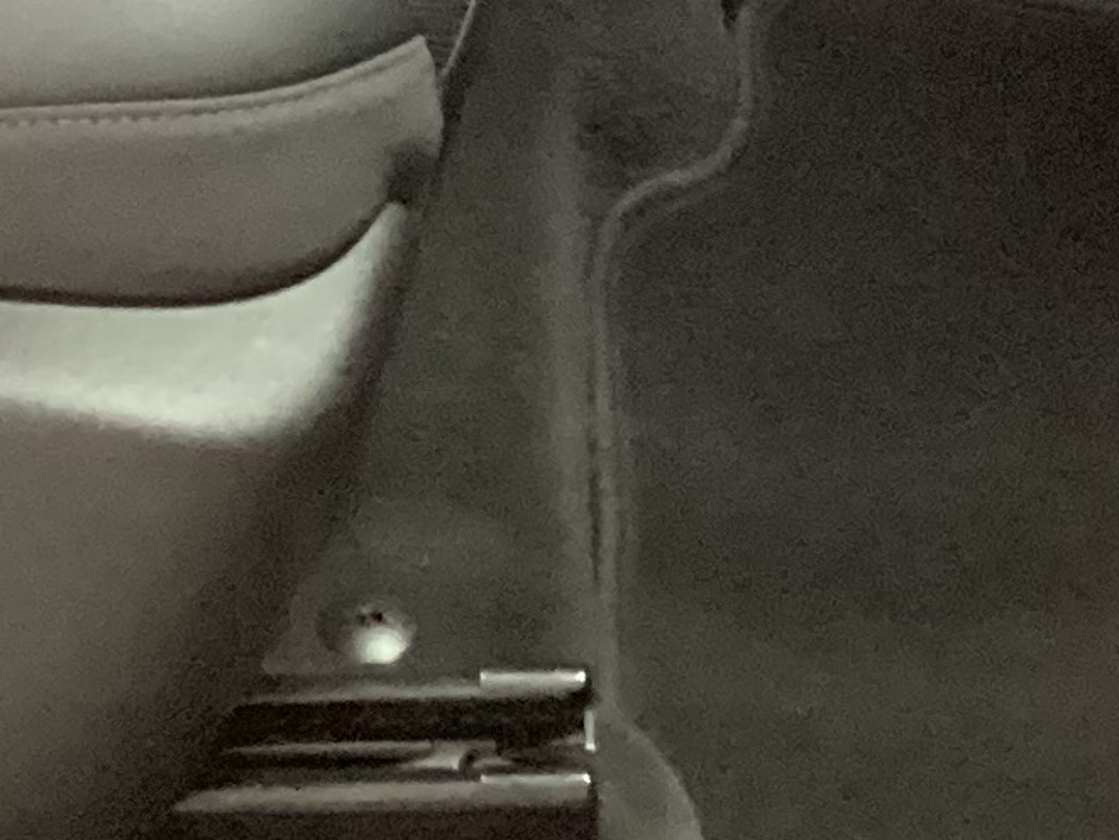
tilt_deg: -25.3
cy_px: -1204
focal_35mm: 153
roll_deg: +1.5
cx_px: 300
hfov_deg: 12.9
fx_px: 4947
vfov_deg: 8.8
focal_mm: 3.3
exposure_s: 1/20
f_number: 2.4
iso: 640
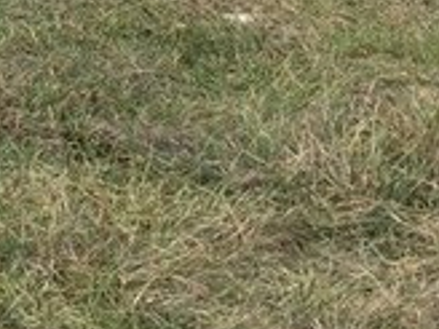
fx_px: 1484
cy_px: -253
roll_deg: -1.5
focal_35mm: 117
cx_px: -241
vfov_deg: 11.7
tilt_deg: -13.8
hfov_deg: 15.4
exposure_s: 1/135
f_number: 2.2
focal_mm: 4.15
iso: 32
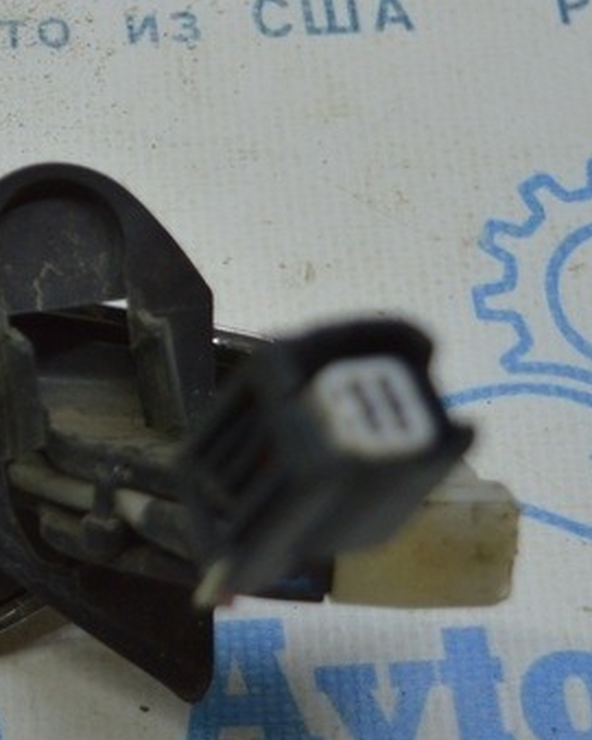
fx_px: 2980
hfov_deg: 10.9
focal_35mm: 136
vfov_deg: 14.2
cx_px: -325
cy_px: 283
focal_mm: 32
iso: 400
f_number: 4.5
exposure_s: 1/125
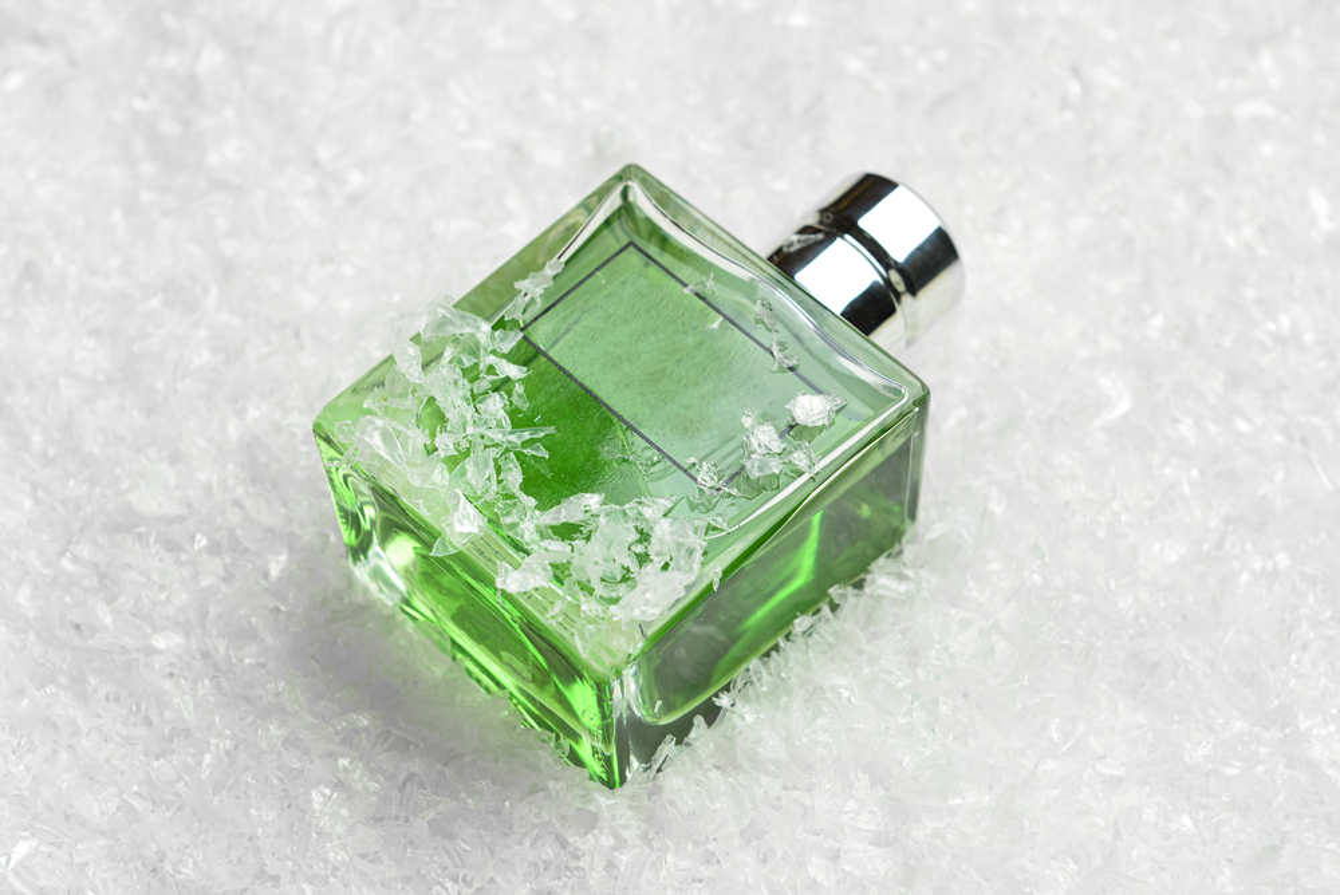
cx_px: 670
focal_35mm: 70
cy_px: 448
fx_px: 2607
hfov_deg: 28.8
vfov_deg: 19.5
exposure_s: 1/160
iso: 200
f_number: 8
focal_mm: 70
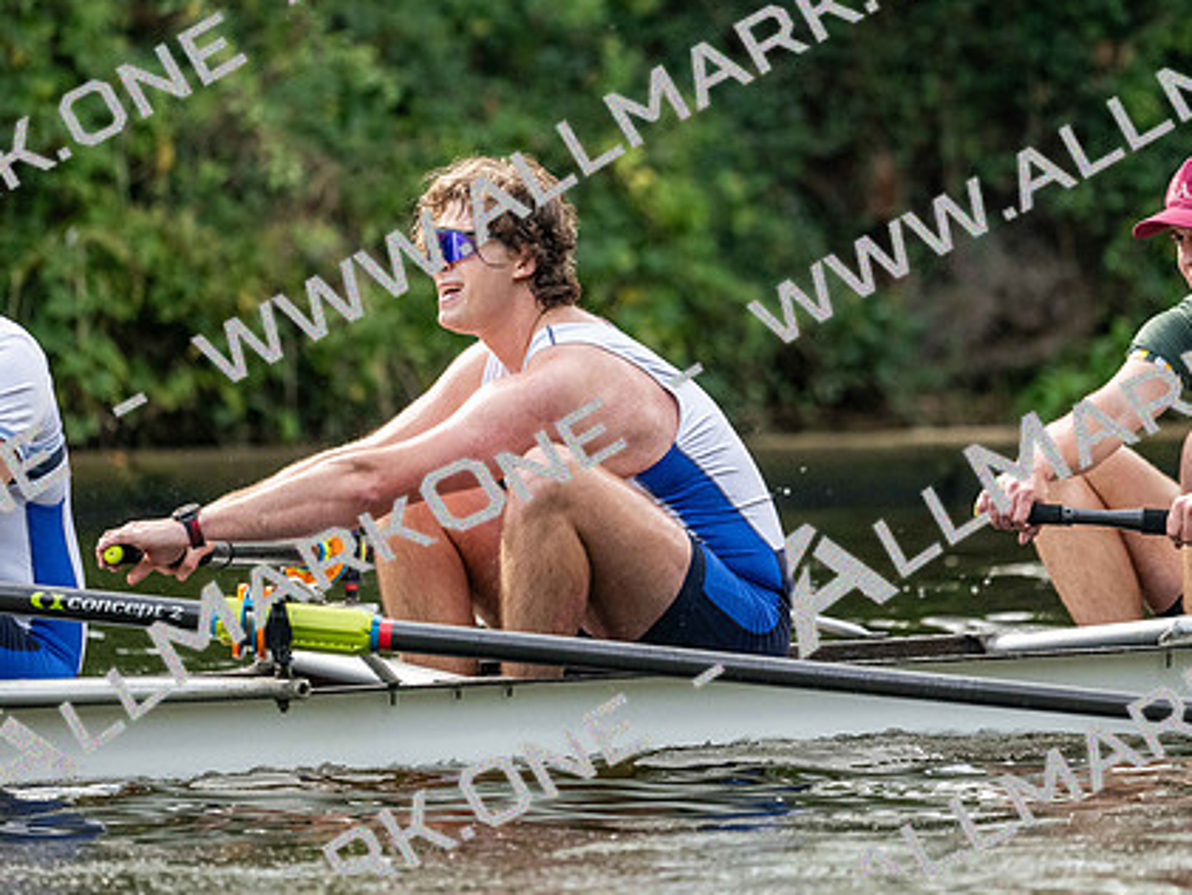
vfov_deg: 2.8
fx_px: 18256
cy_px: 391
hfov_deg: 3.7
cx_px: 541
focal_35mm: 530
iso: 2000
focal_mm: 400
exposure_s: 1/2500
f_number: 4.5
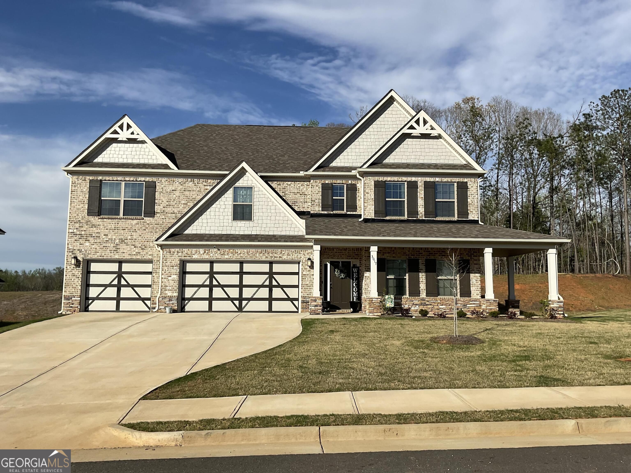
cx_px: 316
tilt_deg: +7.7
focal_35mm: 29
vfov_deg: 48.2
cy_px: 236
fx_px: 529
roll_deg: -0.8
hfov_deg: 61.7
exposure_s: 1/2959
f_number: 1.8
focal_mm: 3
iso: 16
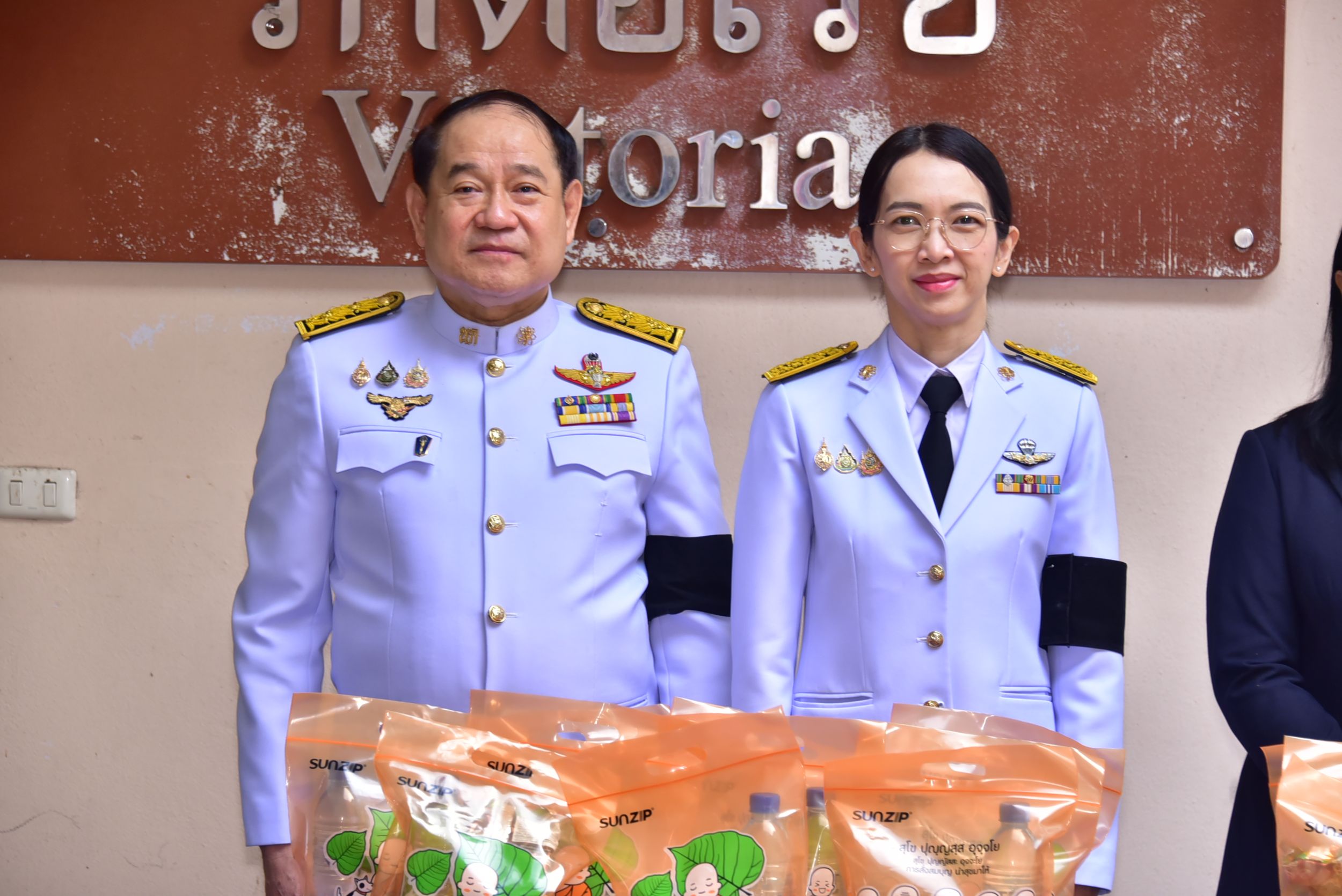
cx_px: 671
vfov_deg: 11.8
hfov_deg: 17.6
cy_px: 448
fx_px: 4326
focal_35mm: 116
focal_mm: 116
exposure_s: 1/200
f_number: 5.6
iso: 1000
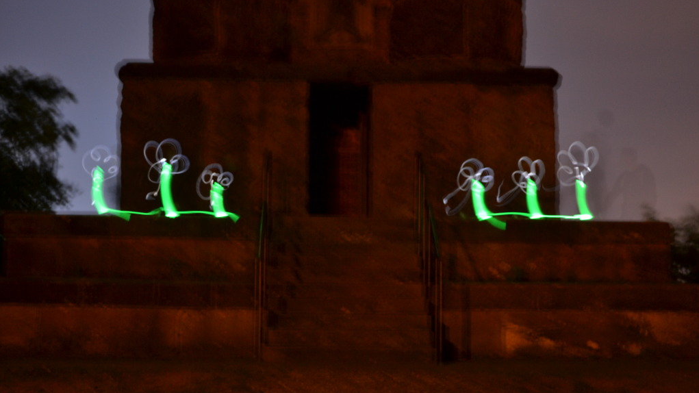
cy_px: 218
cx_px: 350
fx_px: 1168
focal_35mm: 63
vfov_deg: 19.1
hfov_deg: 33.3
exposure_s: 37.1
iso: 400
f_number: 5.6
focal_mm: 40
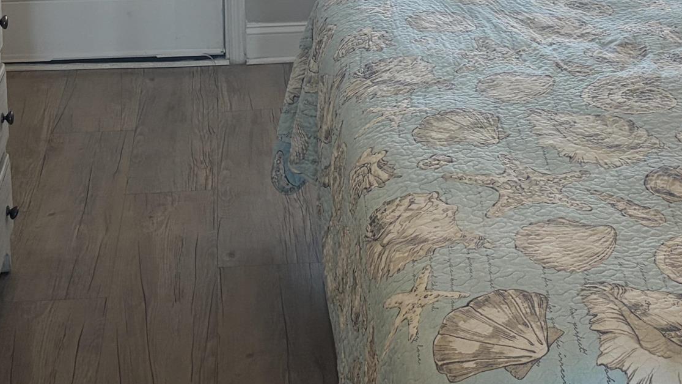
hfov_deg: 27.2
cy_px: -59
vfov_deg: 15.0
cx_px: 367
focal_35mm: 78
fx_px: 1411
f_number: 1.6
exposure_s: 1/120
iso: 160
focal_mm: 5.96
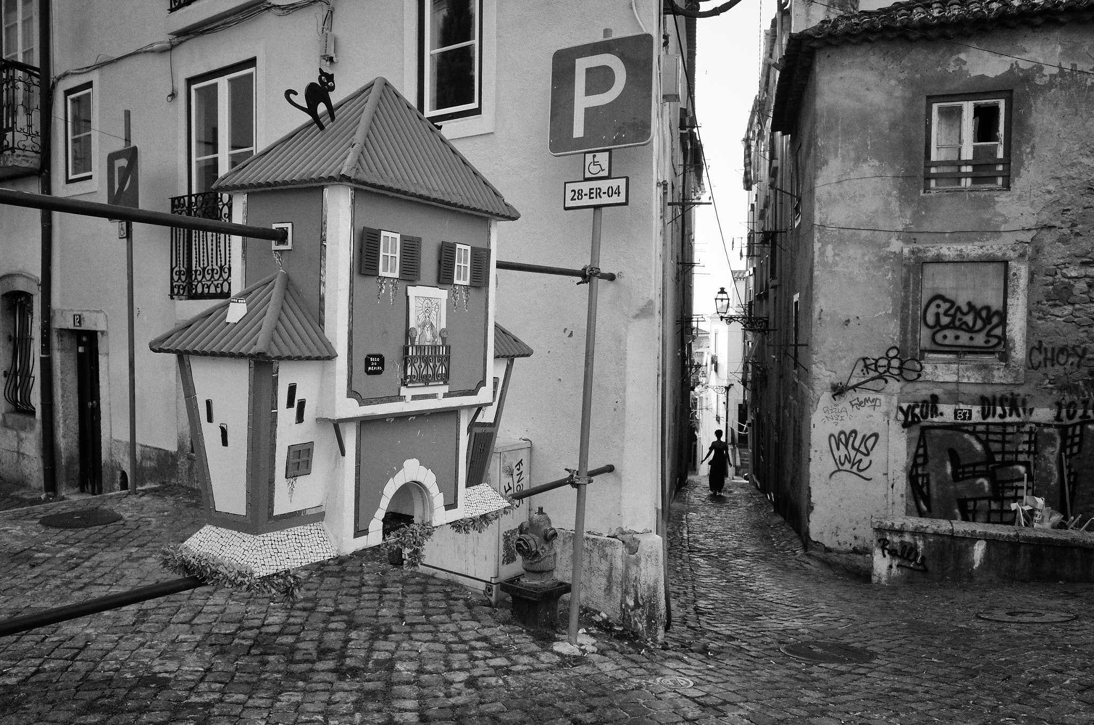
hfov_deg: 65.6
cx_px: 547
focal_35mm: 28
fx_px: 849
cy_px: 362
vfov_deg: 46.2
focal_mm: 18.3
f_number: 4
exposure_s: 1/1000
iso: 800
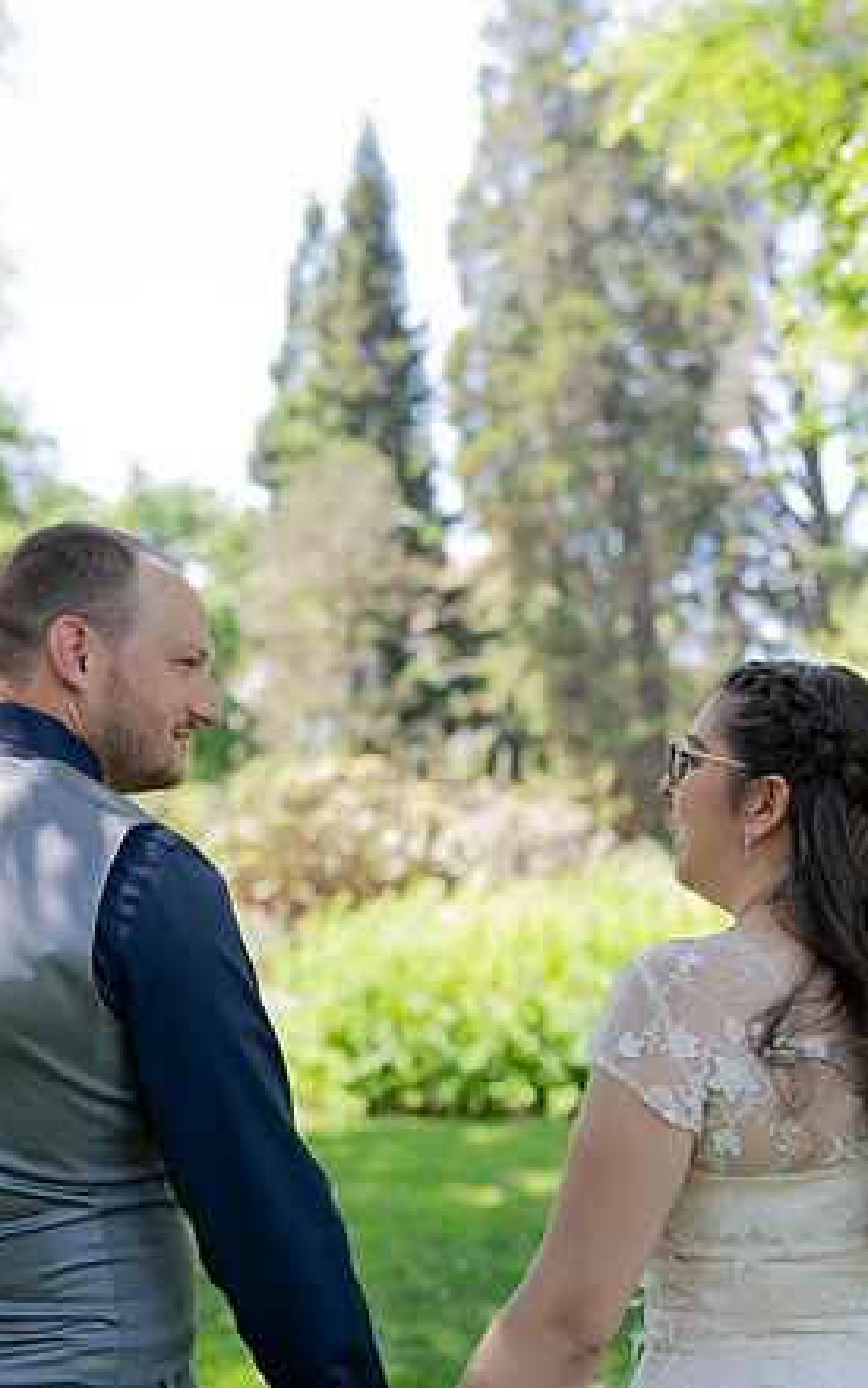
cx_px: 461
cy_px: 681
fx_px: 1892
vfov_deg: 40.3
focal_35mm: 50
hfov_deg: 25.8
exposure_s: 1/320
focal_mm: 48
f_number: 2.8
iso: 250
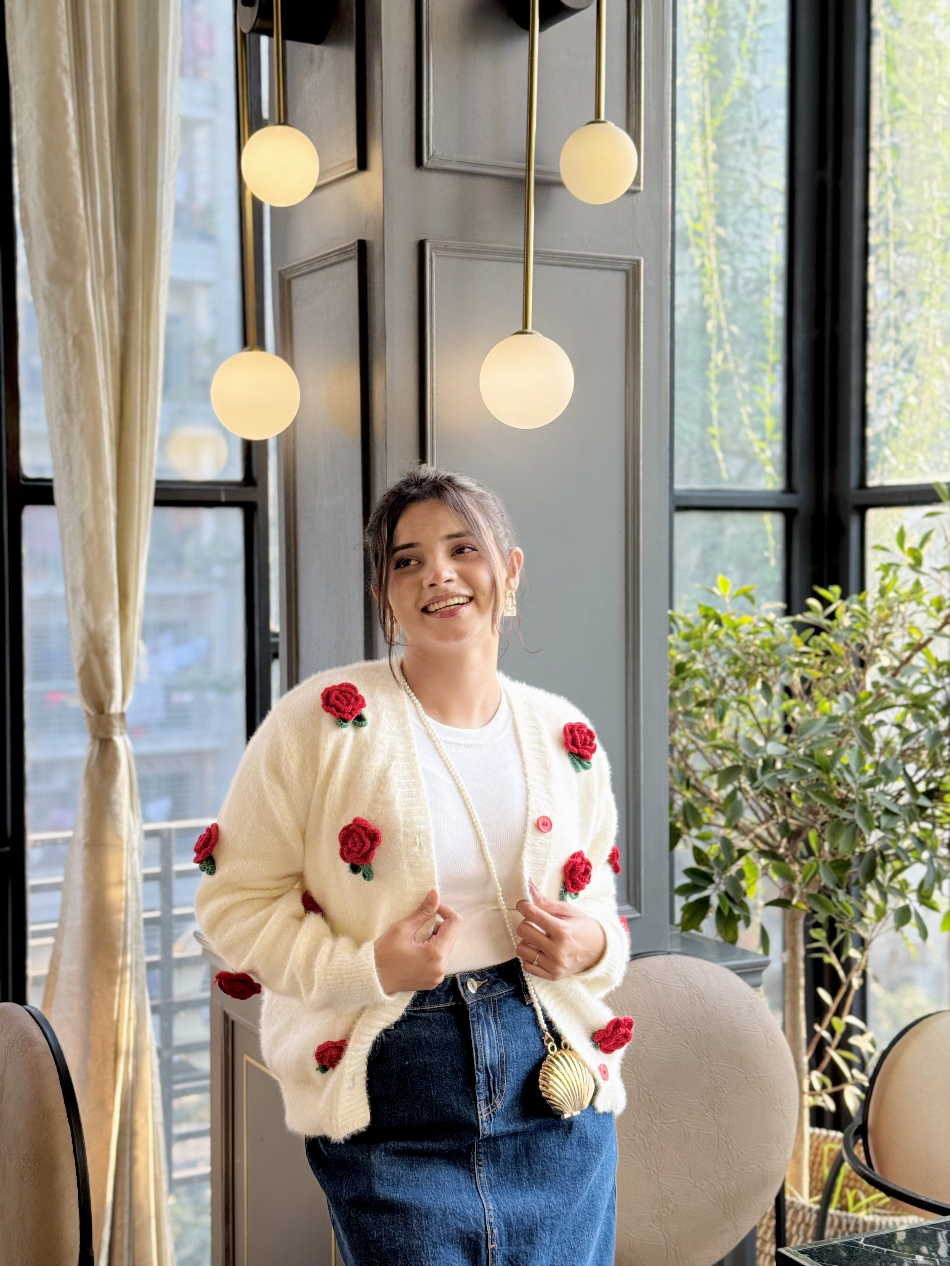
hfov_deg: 30.3
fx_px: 1756
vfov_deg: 39.7
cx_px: 475
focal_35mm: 48
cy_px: 633
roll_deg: +0.7
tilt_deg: -2.9
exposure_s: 1/100
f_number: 1.78
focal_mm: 6.76
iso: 50
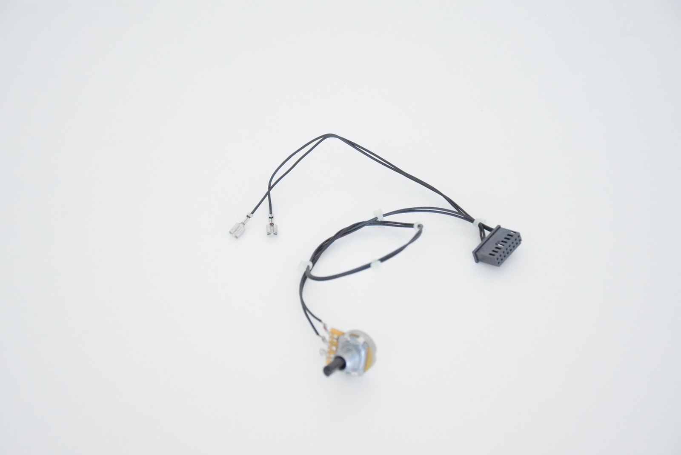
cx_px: 340
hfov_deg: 26.0
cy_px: 228
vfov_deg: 17.5
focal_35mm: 78
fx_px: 1476
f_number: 5
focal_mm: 52
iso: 6400
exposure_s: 1/320
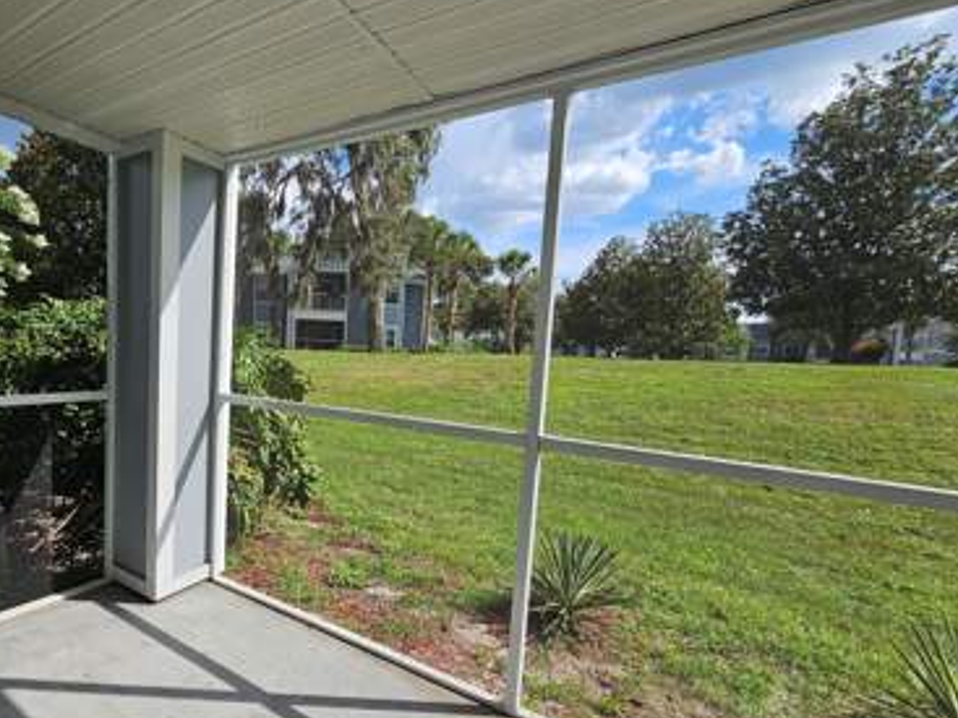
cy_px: 392
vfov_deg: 74.5
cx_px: 350
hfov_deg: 88.9
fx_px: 470
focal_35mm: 17
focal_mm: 2.2
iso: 50
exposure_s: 1/1269
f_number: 2.2
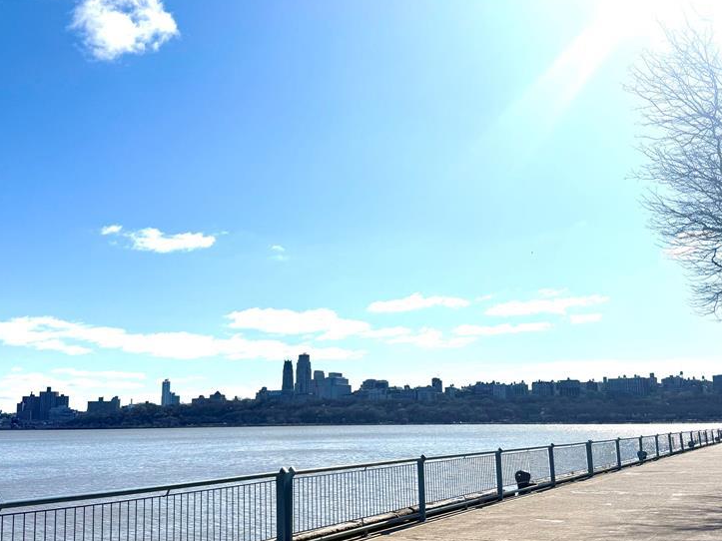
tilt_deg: +8.0
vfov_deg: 41.6
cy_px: 323
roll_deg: +0.6
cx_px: 362
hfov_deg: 54.0
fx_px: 709
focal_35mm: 34
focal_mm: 6.76
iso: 64
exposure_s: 1/14286
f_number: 1.78
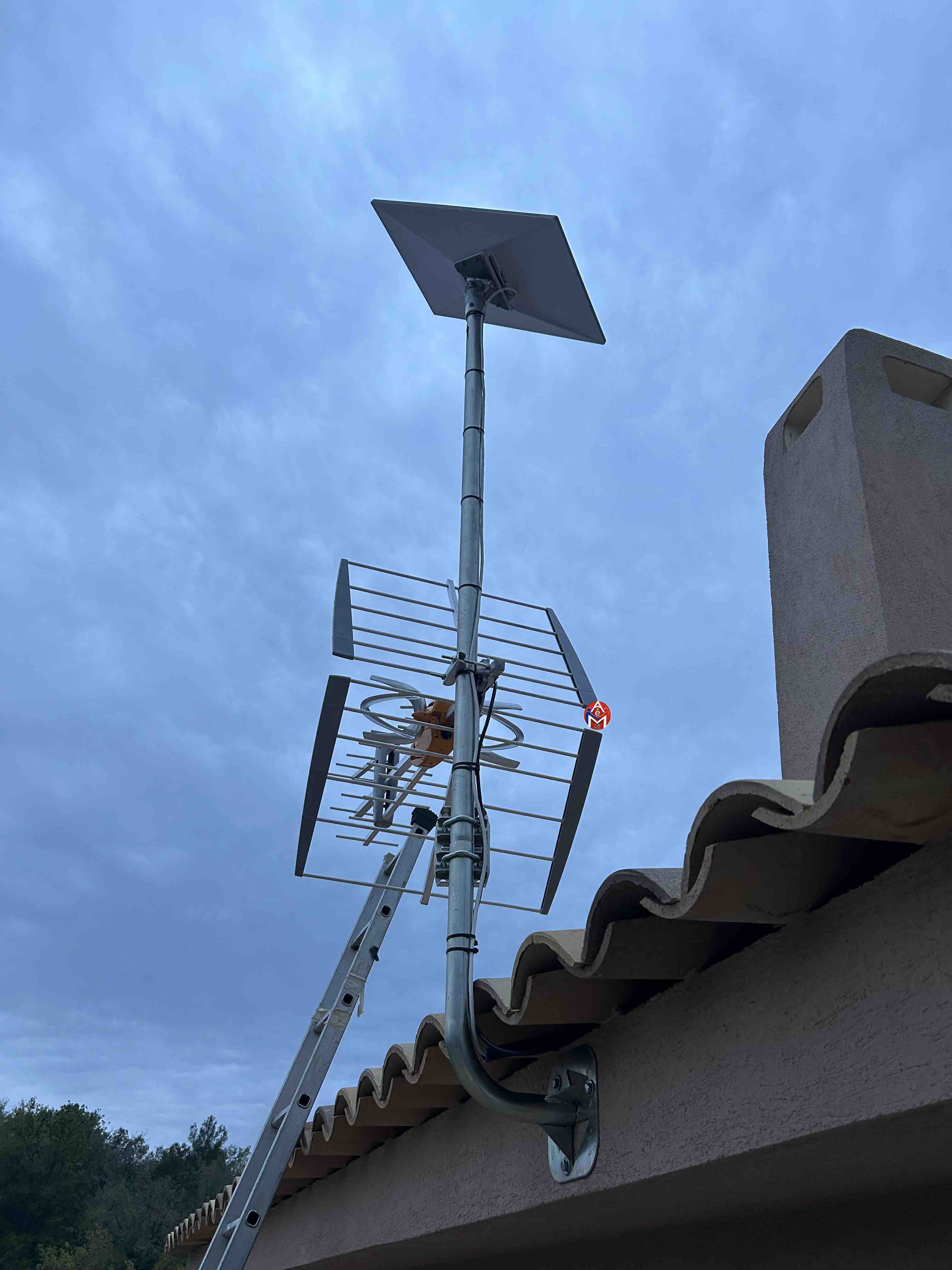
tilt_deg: +37.0
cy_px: 635
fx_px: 953
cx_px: 476
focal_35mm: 26
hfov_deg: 53.1
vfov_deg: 67.3
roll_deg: -3.1
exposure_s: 1/104
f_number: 1.5
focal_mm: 5.7
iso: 125
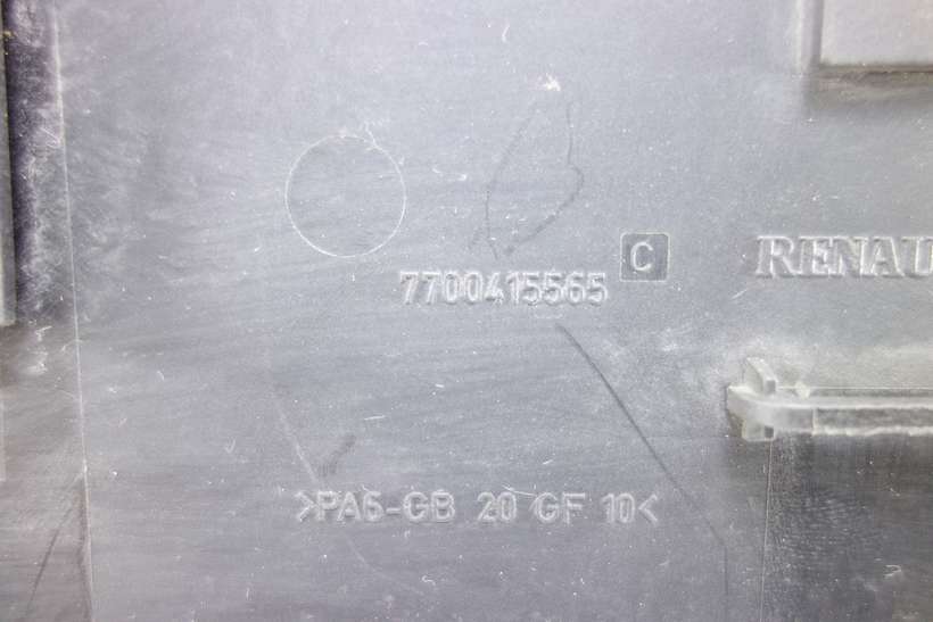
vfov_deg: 46.4
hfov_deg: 65.5
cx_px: 466
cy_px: 311
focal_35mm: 28
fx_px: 726
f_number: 1.8
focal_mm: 10.4
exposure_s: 1/30
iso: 320
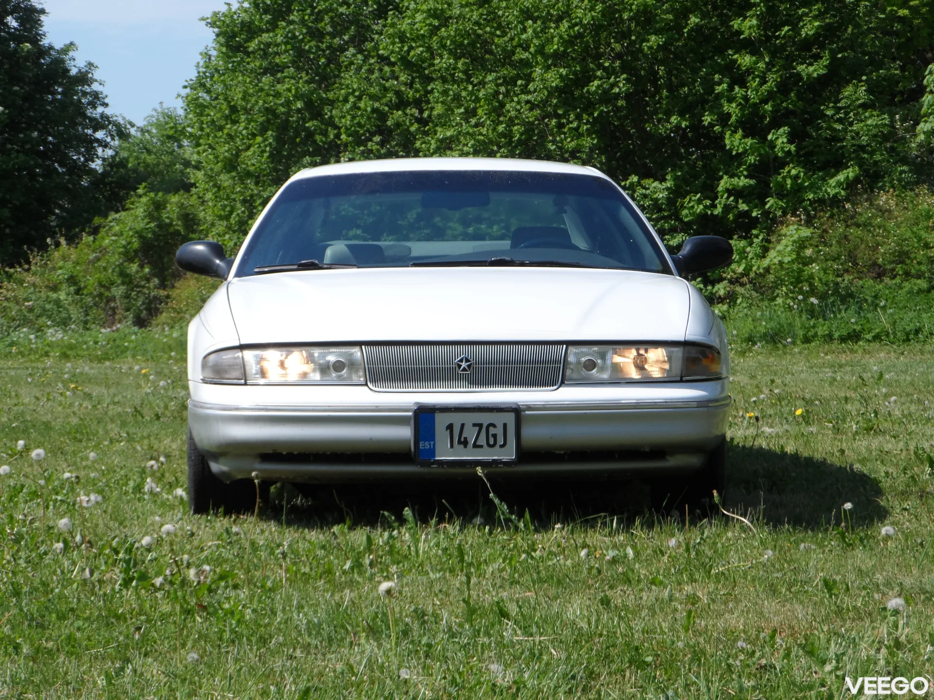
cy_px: 350
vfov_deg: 14.2
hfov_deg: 18.9
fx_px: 2806
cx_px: 467
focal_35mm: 104
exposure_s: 1/500
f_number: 4.6
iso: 80
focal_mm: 17
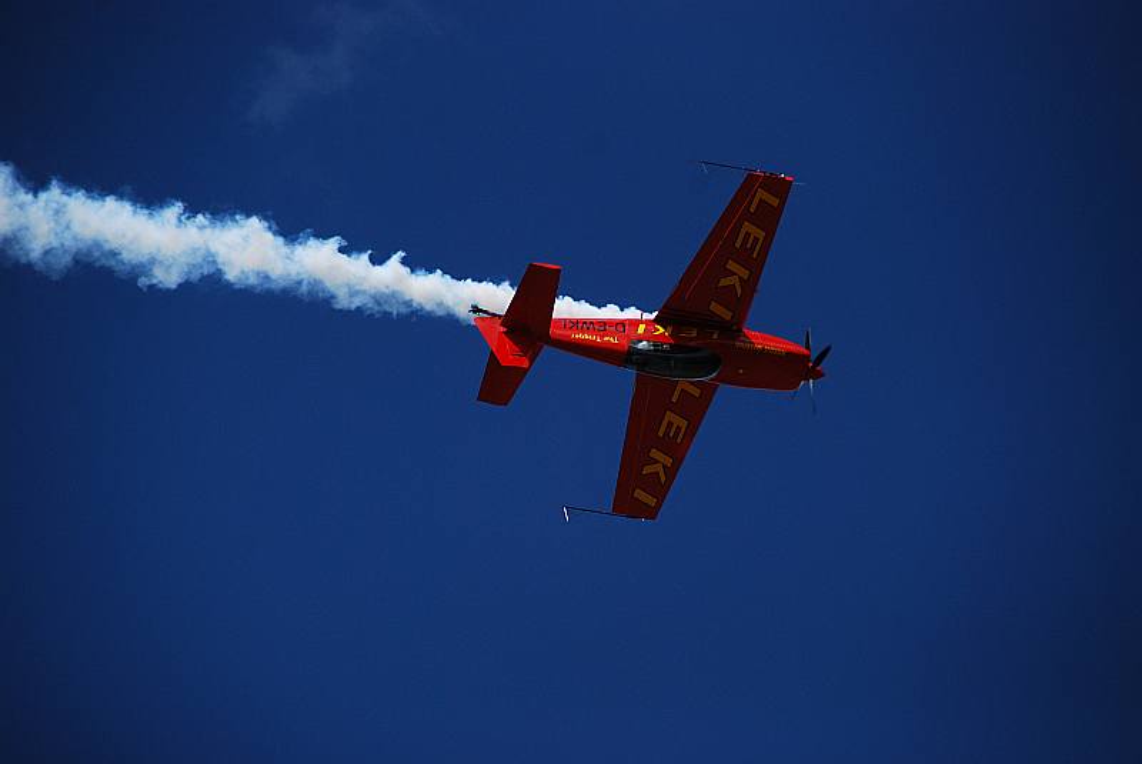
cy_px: 382
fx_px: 9525
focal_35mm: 300
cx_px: 571
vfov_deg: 4.6
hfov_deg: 6.9
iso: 400
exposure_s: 1/2500
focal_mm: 200
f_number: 6.3
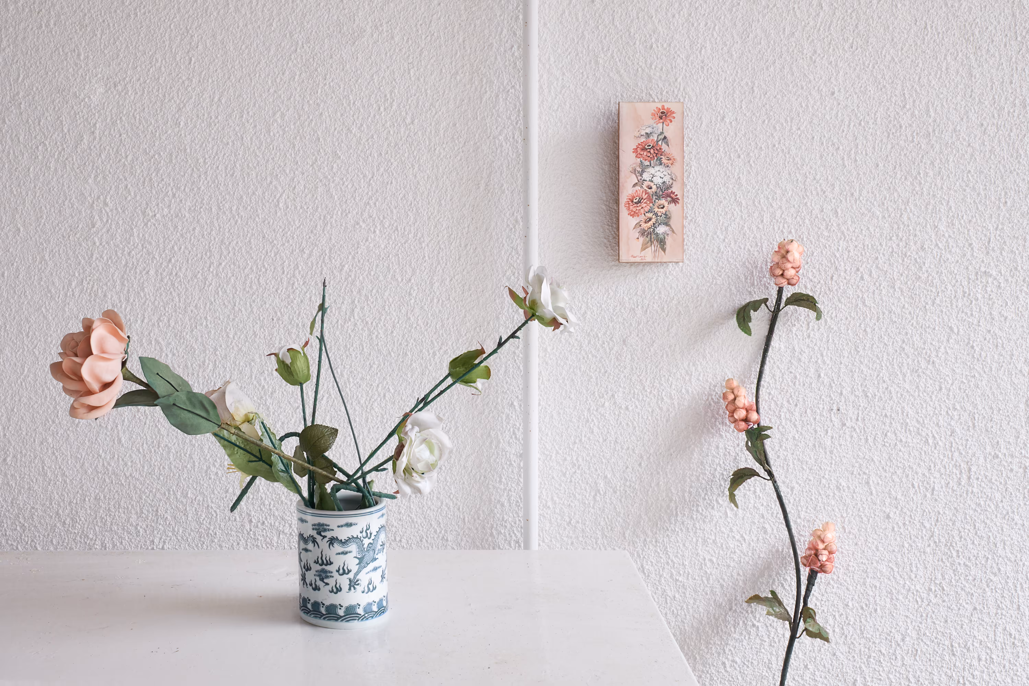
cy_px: 343
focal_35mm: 35
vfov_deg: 37.9
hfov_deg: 54.4
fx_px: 1000
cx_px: 514
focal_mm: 23.4
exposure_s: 3.5
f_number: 8
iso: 250
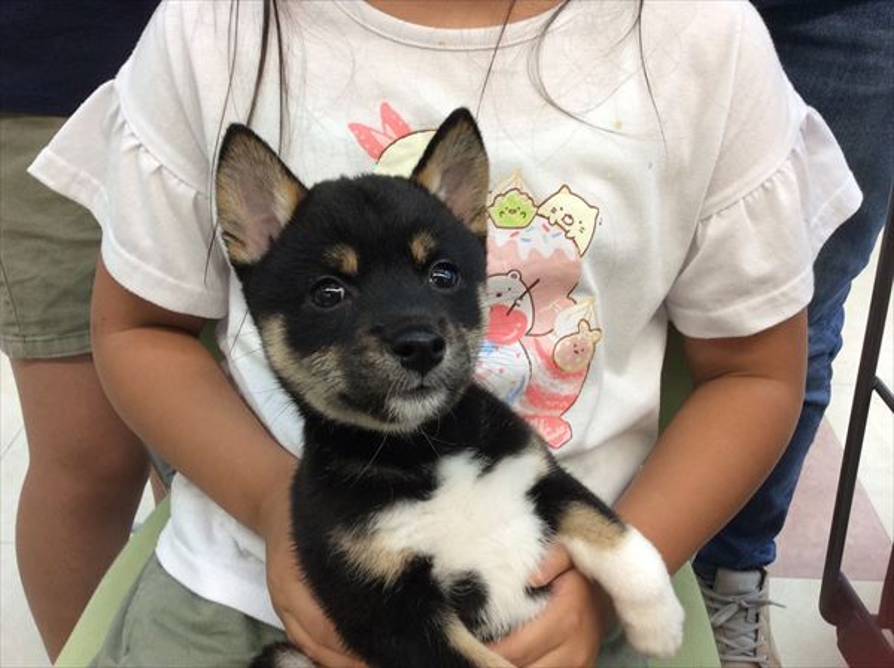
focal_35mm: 32
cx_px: 447
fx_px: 825
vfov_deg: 44.0
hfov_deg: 56.9
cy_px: 334
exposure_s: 1/24
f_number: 2.4
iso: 64
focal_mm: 3.3
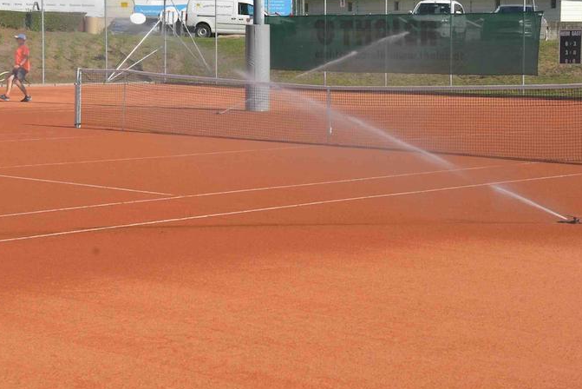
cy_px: 113
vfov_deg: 16.6
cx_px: 369
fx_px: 1326
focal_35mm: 82
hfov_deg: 24.7
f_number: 8
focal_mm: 55
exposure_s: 1/200
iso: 100
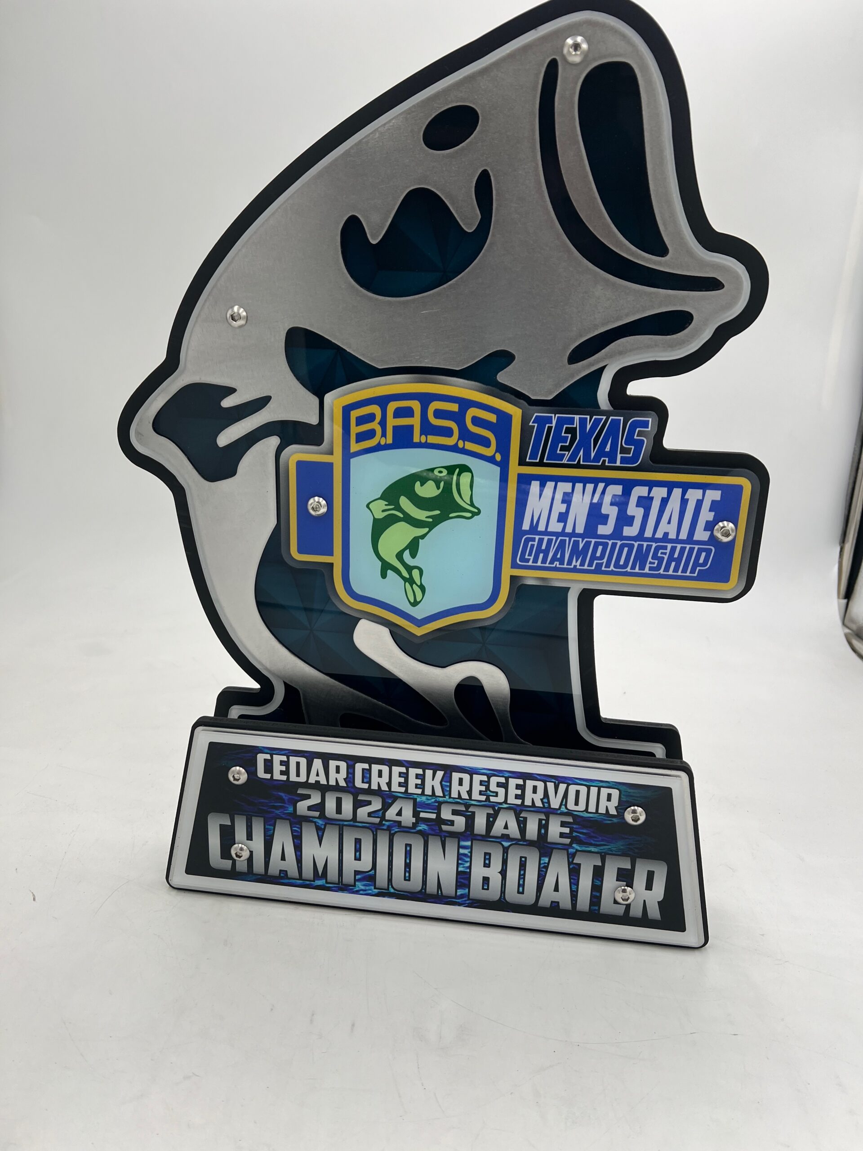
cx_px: 432
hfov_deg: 53.1
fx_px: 864
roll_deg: -1.1
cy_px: 576
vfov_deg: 67.3
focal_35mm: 26
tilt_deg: -16.8
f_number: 1.5
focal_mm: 5.7
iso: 40
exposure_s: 1/191
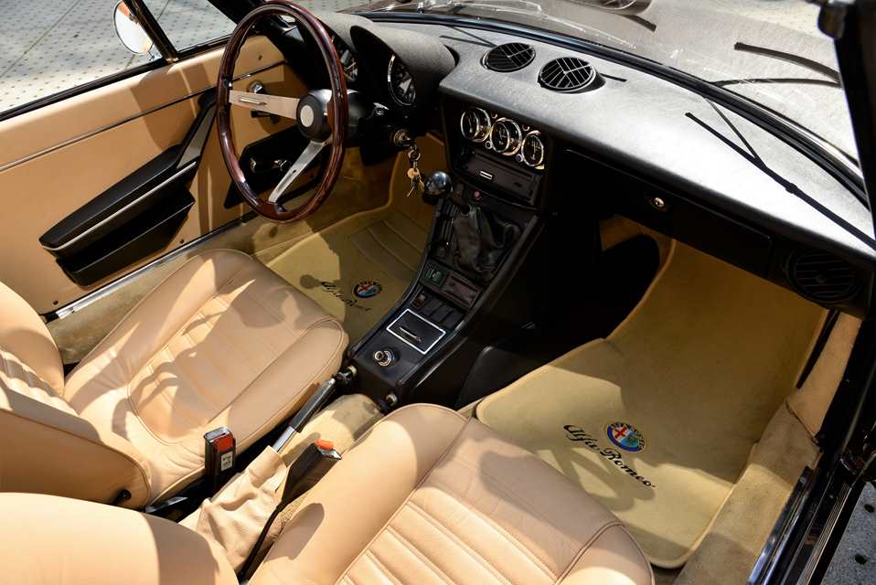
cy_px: 292
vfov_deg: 53.2
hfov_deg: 73.7
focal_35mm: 24
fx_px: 584
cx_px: 438
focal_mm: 24
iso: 125
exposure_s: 1/125
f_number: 8
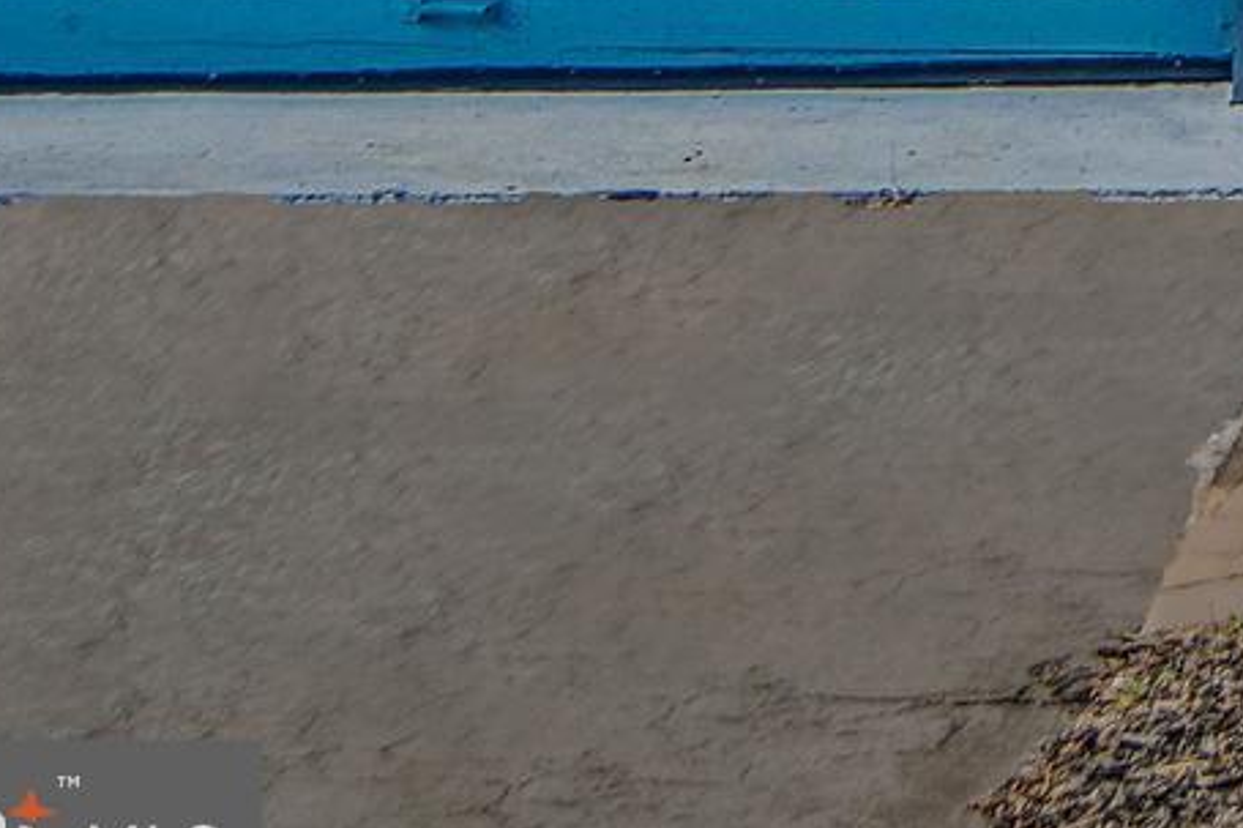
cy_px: -925
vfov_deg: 8.0
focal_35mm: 162
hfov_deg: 11.5
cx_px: 2453
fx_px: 5591
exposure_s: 1/9
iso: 200
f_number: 10
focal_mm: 24
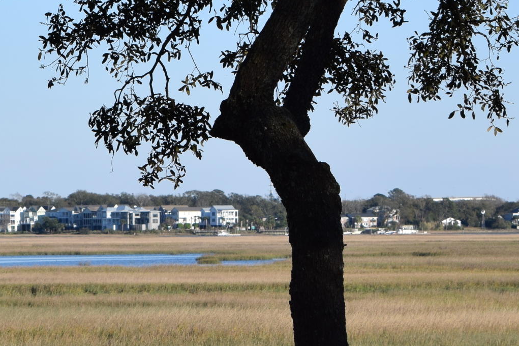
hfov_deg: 8.5
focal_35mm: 242
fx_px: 3494
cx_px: 59
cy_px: 172
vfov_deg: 5.7
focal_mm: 55
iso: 200
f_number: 10
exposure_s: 1/400
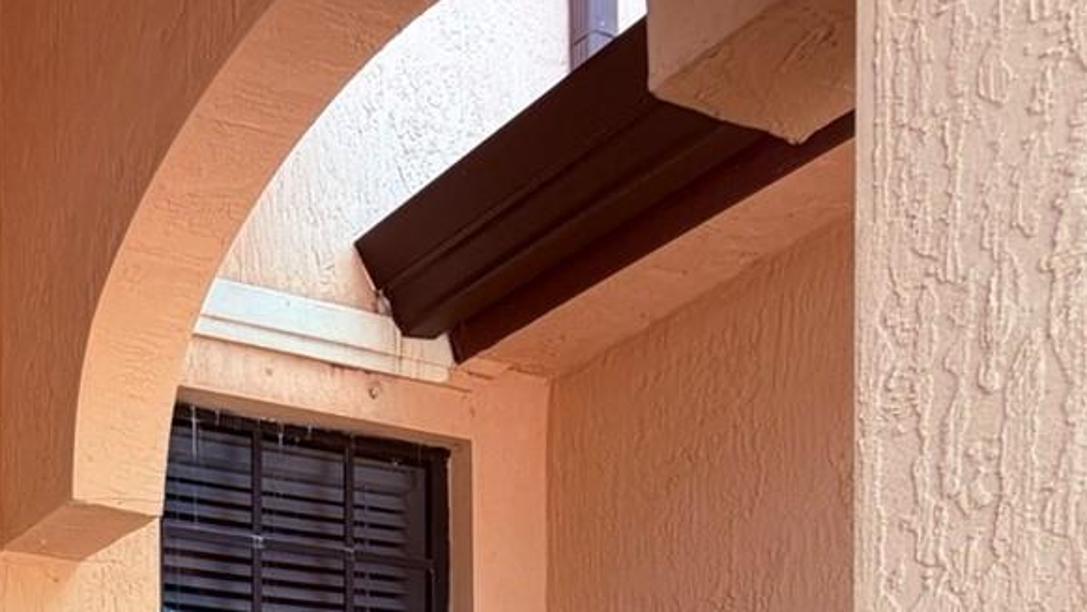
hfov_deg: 39.0
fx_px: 1211
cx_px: -129
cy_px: 941
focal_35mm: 42
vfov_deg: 22.6
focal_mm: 2.22
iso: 40
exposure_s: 1/131
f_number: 2.2
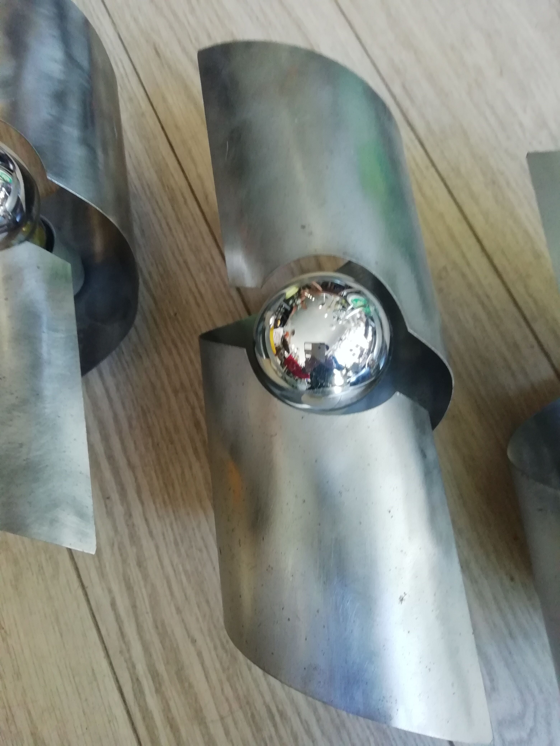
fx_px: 561
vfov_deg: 67.3
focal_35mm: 26
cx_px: 280
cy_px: 373
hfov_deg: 53.1
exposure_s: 1/33.3
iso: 160
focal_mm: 3.46
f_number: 2.2
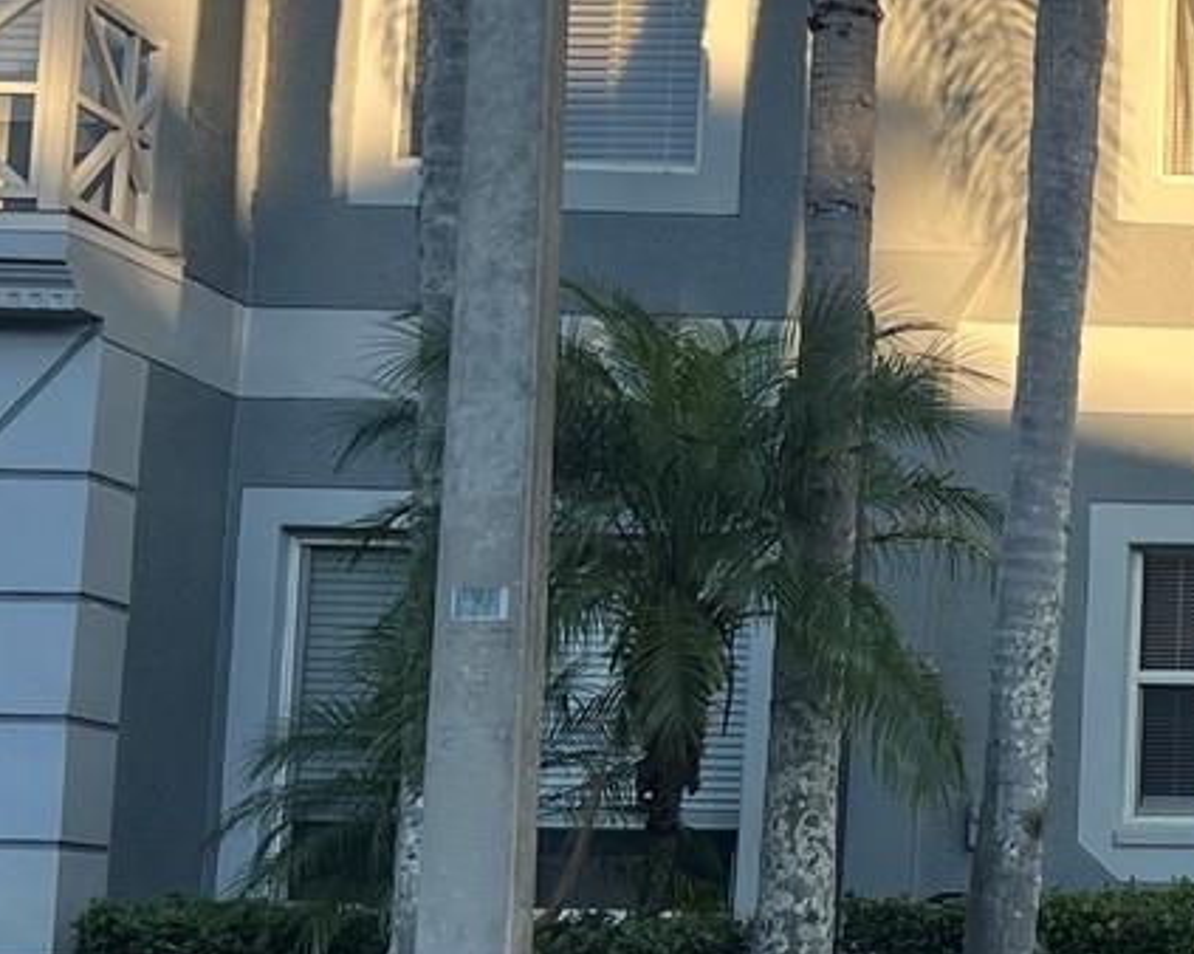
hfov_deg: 18.2
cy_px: 559
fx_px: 3391
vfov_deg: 16.0
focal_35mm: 96
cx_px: 1688
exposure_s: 1/1147
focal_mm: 5.7
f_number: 1.5
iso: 50
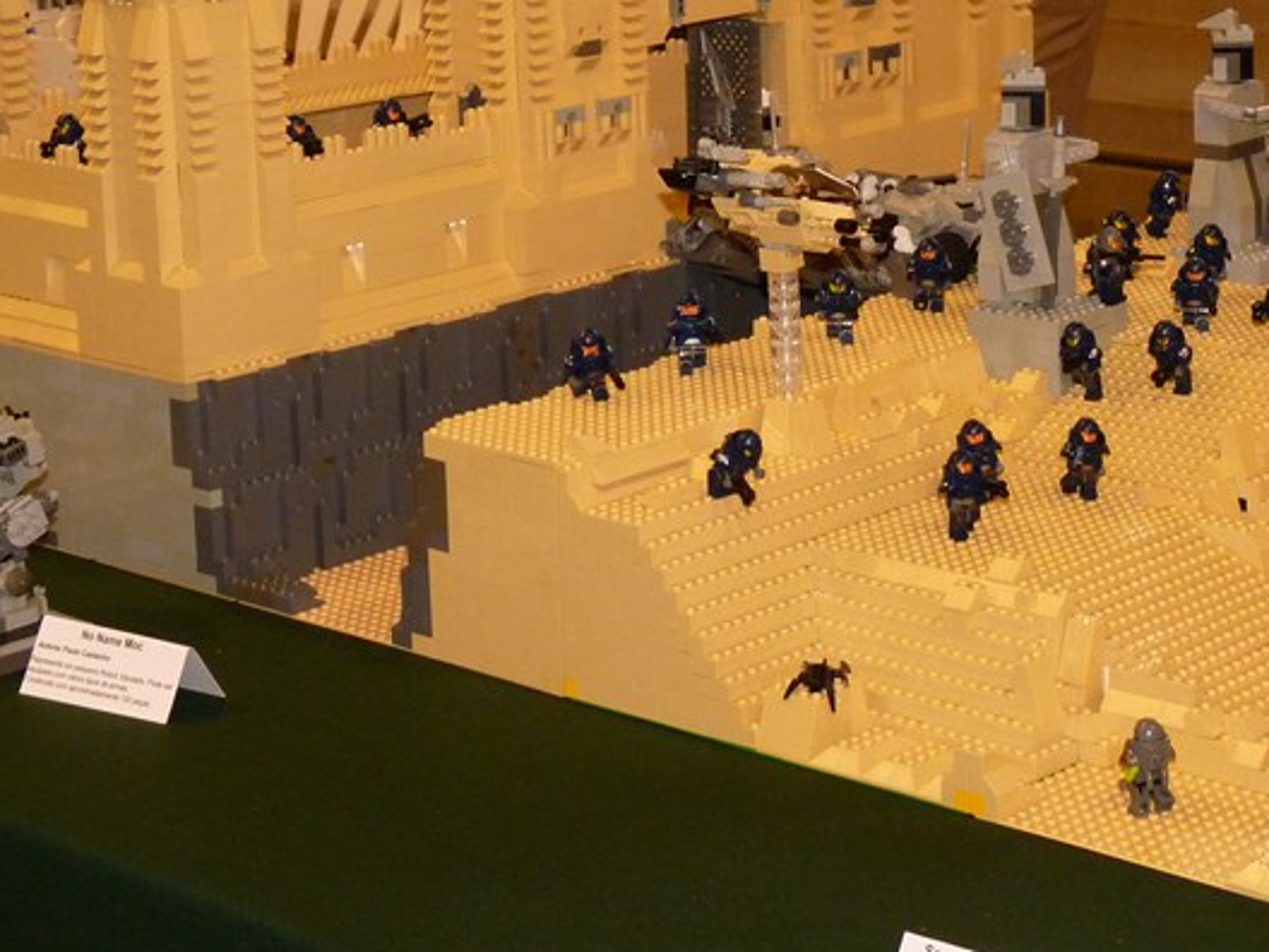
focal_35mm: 95
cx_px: 844
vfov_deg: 15.4
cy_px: 99
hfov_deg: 20.6
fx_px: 3483
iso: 250
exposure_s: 1/30
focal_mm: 8.7
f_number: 3.2
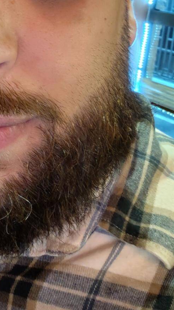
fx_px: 500
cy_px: 39
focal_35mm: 61
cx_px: -25
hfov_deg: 18.8
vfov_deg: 32.8
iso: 1598
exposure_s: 1/20
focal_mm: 3.25
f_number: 2.45
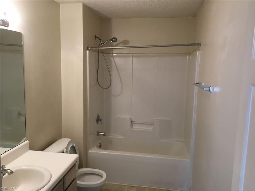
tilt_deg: -8.1
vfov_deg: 48.2
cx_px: 128
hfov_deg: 61.7
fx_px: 214
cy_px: 96
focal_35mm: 29
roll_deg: -1.1
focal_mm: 4.15
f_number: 2.2
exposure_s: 1/30
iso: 64
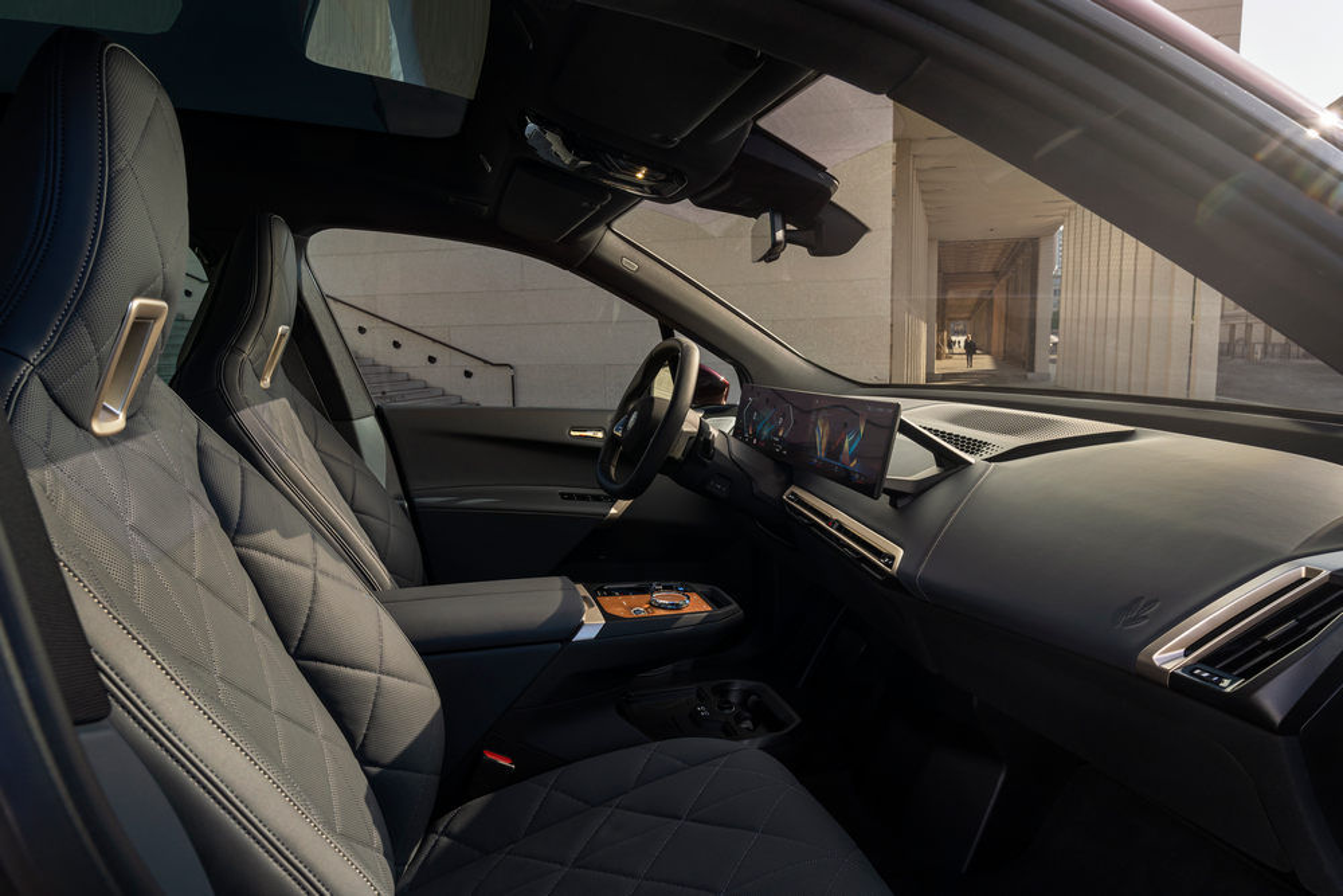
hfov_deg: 81.2
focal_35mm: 21
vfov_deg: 59.5
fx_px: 783
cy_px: 448
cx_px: 672
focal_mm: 21
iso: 200
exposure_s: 1/6
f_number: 11
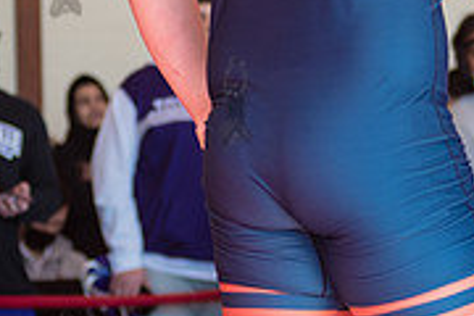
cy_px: 40
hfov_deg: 6.4
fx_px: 4187
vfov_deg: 4.3
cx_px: 663
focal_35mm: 318
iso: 400
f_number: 3.5
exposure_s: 1/400
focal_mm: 80
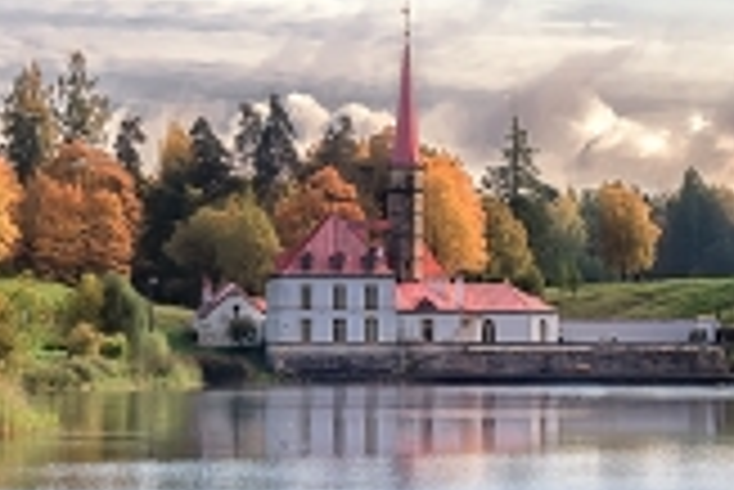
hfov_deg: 11.0
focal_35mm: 187
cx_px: 293
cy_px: 306
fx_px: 3816
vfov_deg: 7.4
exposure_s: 1/200
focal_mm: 58
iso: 200
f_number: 10
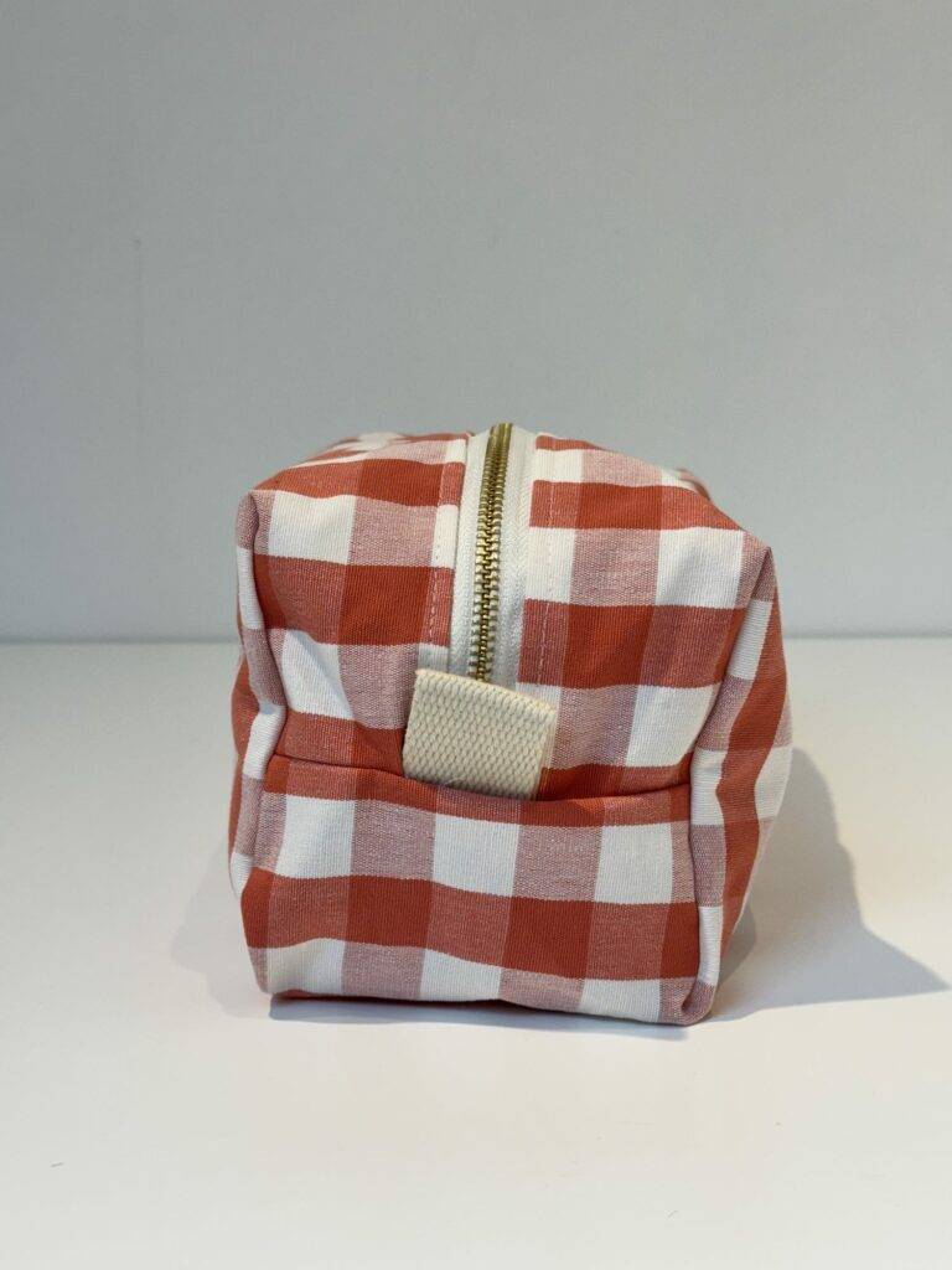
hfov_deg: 30.3
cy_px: 635
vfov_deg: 39.7
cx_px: 476
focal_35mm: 48
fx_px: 1760
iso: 64
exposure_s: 1/100
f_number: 1.78
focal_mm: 6.76
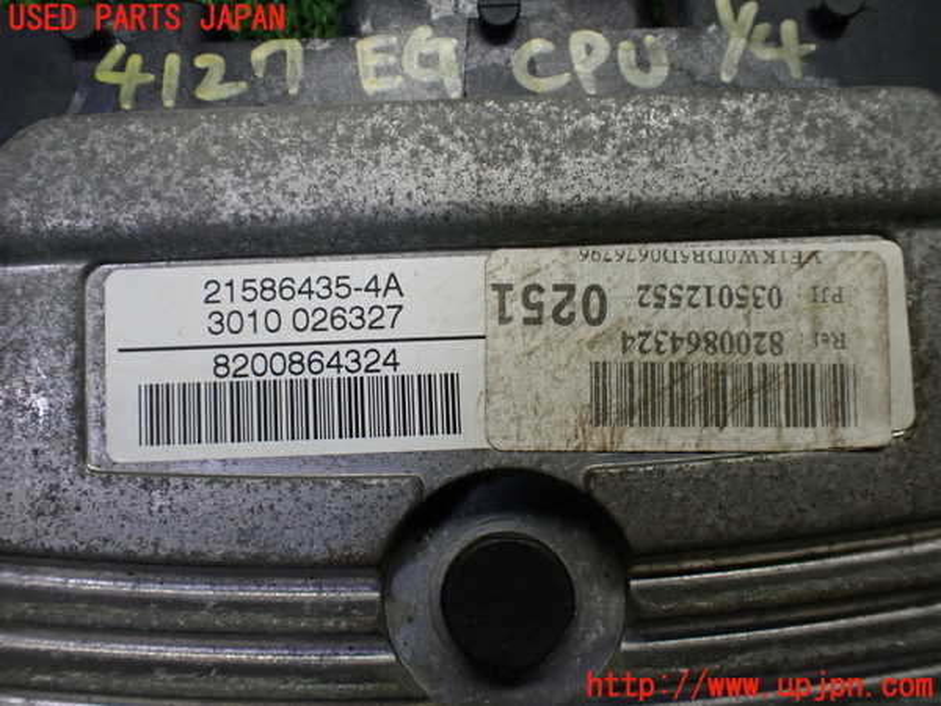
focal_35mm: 30
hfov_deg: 60.0
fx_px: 816
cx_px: 470
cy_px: 353
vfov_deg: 46.8
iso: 200
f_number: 2.3
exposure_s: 1/125
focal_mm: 5.4
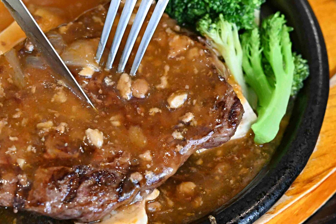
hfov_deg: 14.5
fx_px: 1316
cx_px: 105
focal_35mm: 141
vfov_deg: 9.7
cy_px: 61
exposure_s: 1/200
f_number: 3.2
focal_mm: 50
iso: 3200
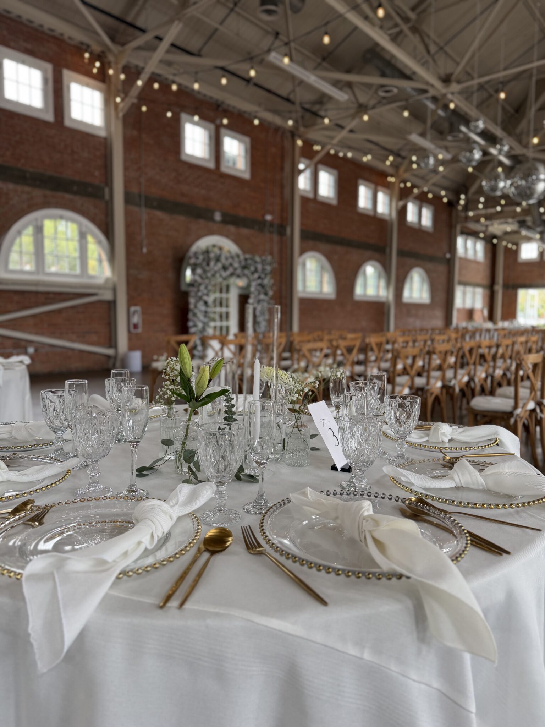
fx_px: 504
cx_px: 272
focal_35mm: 24
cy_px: 364
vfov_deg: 71.6
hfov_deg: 56.8
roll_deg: -0.8
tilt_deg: -6.3
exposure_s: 1/60
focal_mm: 6.76
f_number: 1.78
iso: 125
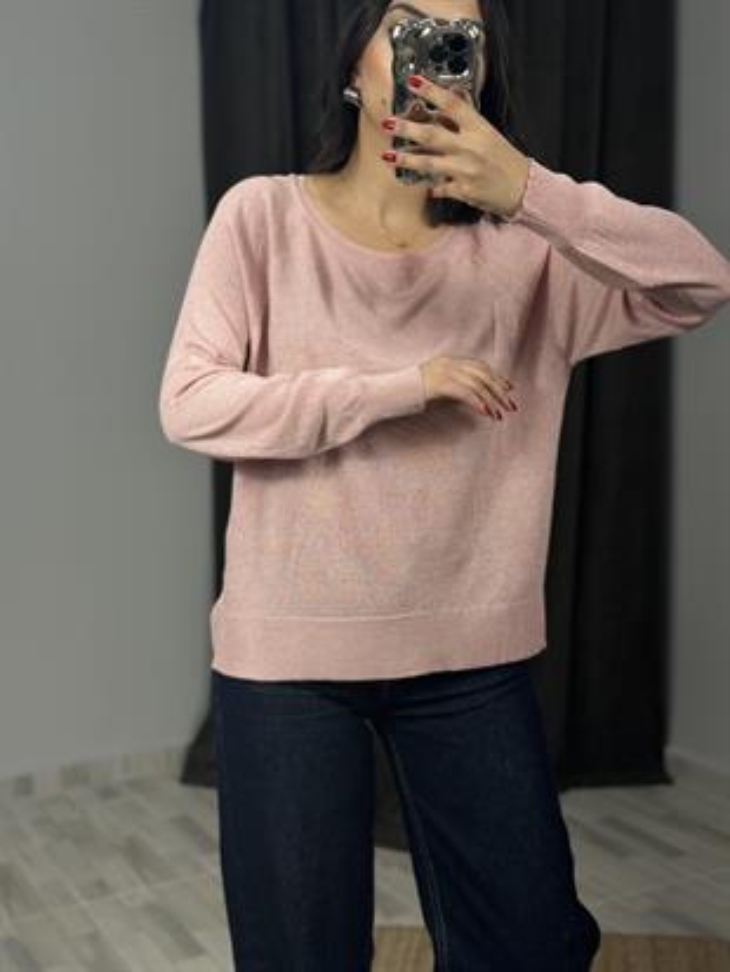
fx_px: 1349
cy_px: 486
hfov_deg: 30.3
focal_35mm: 48
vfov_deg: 39.6
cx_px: 365
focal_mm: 6.86
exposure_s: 1/141
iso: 80
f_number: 1.78
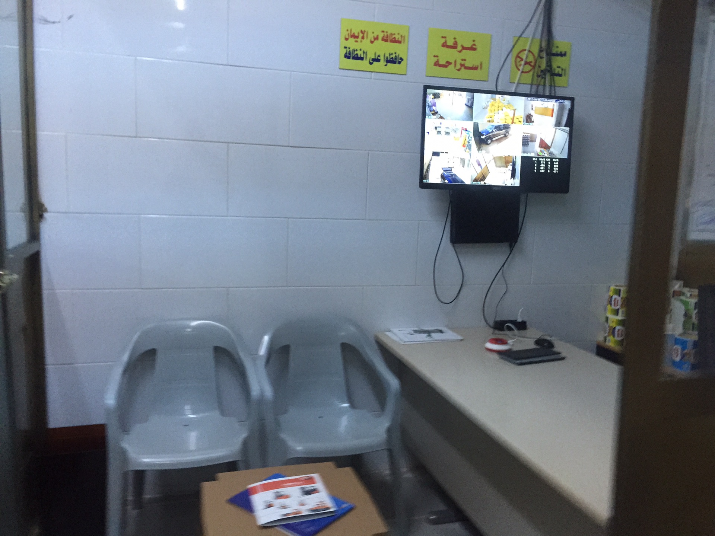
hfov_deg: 61.7
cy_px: 268
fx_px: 599
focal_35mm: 29
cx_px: 358
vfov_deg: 48.2
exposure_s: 1/30
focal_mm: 4.15
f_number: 2.2
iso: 125
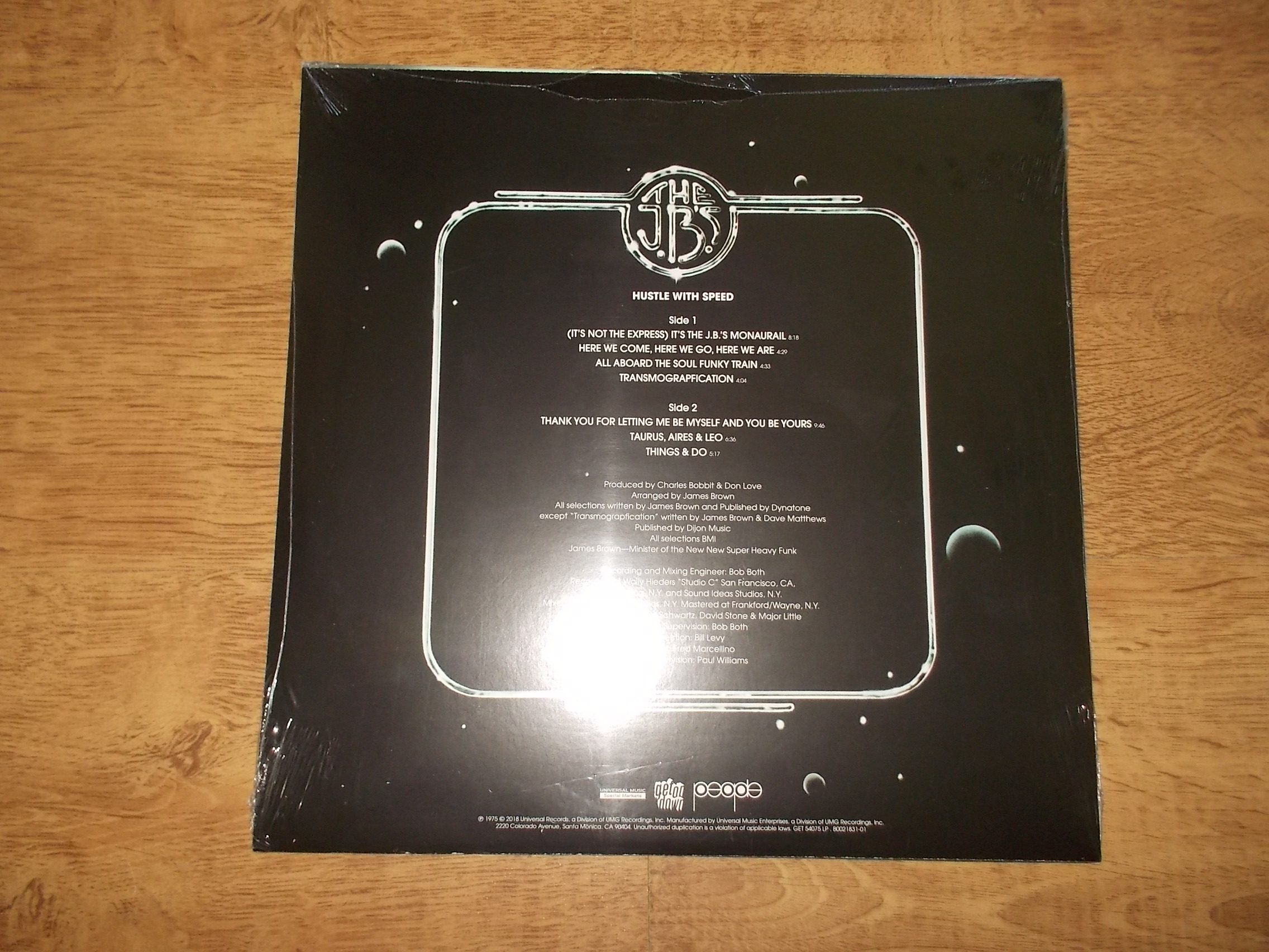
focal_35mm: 29
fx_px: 1063
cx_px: 634
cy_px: 476
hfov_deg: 61.7
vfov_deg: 48.2
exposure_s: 1/30
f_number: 3.3
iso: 200
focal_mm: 4.1
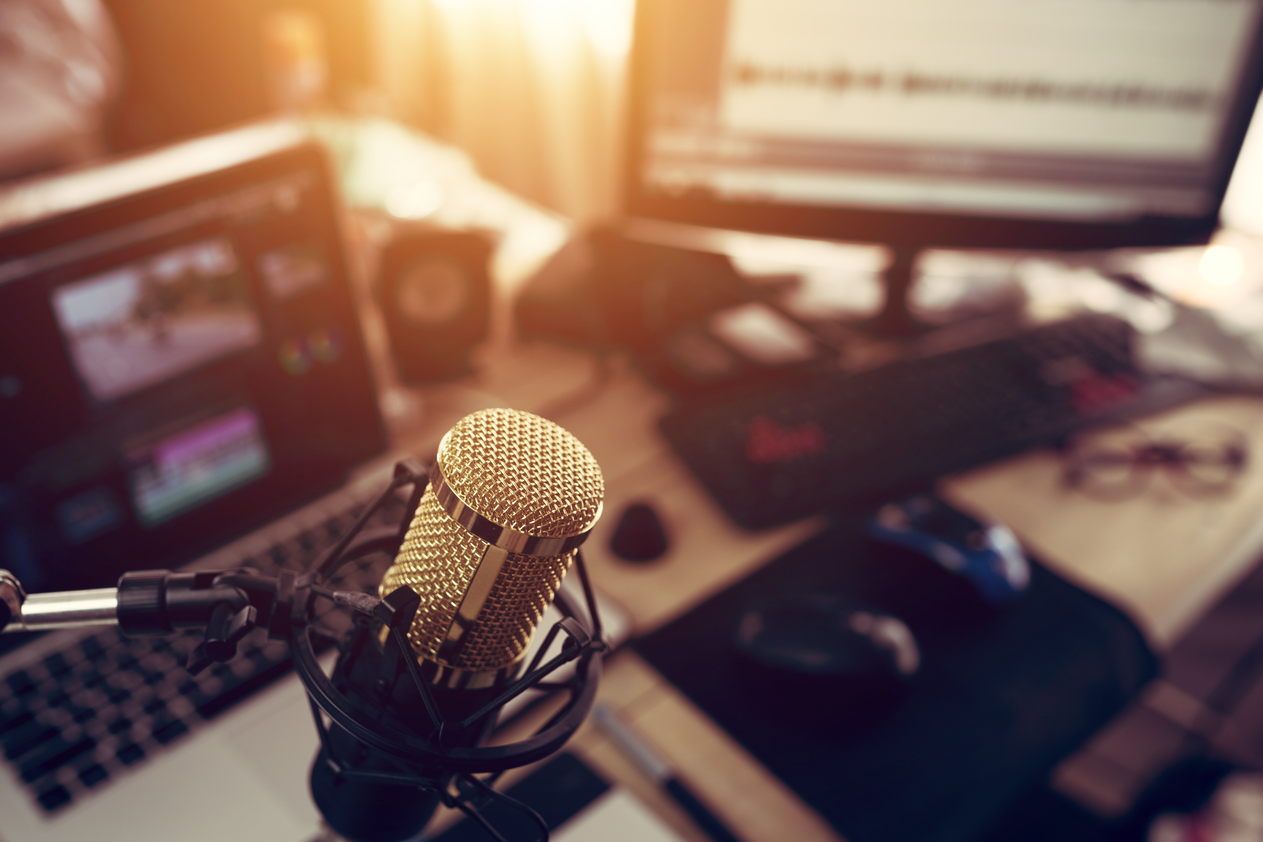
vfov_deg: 37.9
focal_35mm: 35
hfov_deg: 54.4
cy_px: 421
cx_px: 632
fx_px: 1228
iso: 200
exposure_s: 1/50
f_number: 3.5
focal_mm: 35
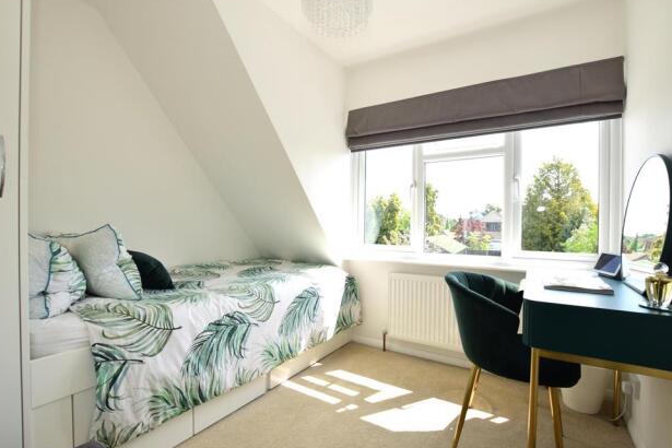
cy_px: 223
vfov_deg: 73.7
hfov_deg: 96.7
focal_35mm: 16
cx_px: 333
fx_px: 299
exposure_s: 1/200
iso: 400
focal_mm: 10
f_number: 9
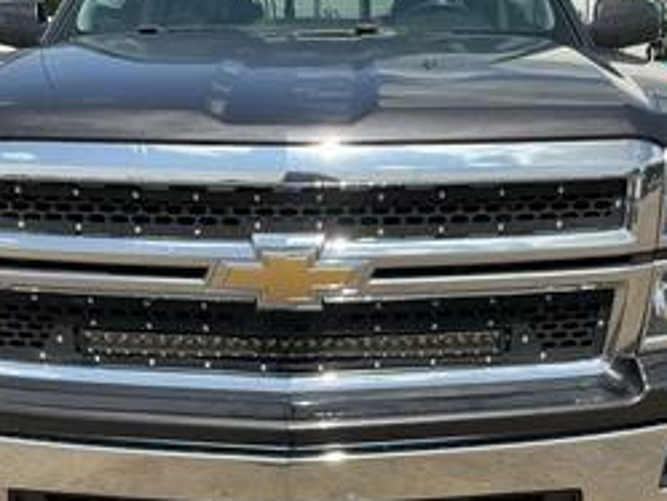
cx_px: 340
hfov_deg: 42.1
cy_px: 319
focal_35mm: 45
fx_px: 868
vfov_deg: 32.0
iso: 25
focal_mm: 3
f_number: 1.8
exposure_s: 1/1577
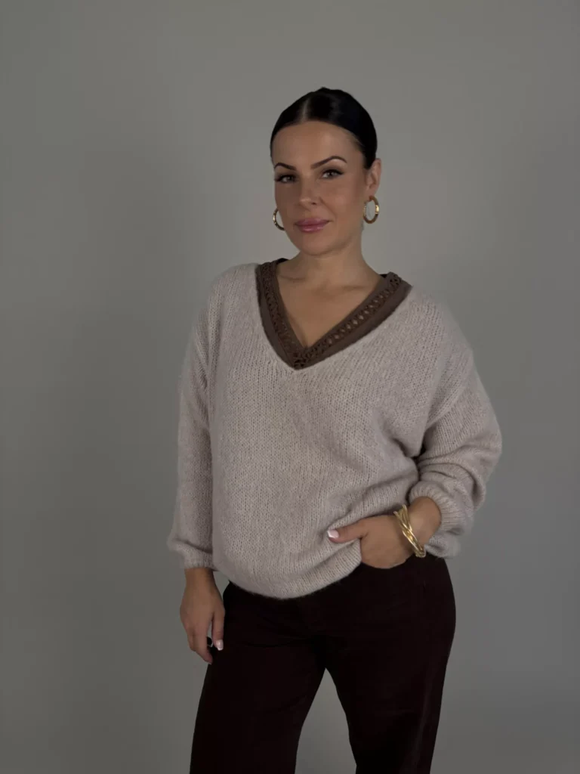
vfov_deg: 67.3
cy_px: 387
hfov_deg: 53.1
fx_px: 581
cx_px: 290
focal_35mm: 26
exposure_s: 1/121
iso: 125
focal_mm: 5.96
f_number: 1.6
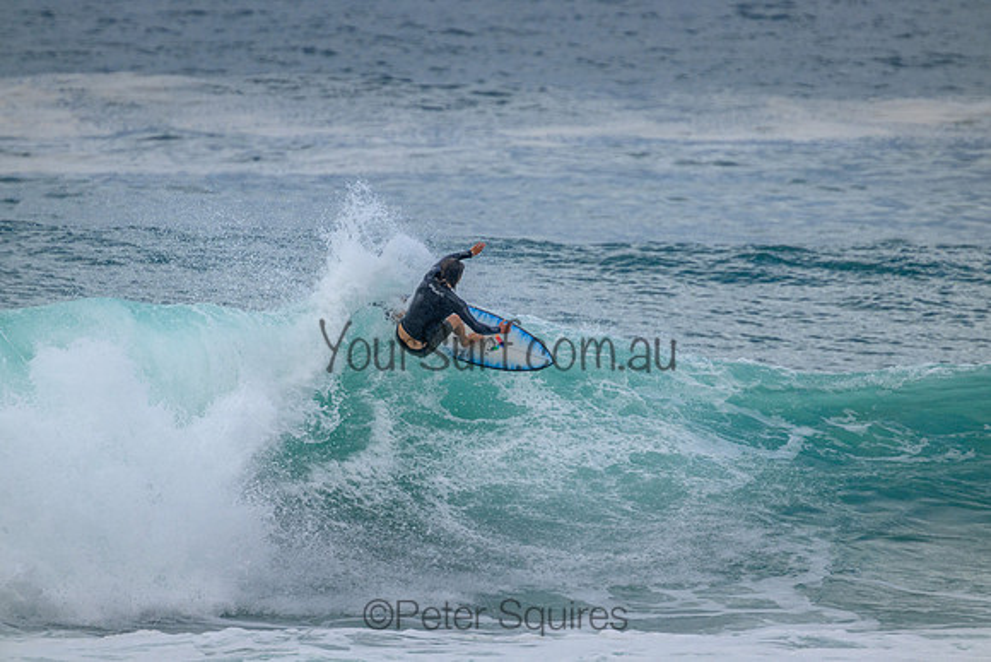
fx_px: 22026
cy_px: 331
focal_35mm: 800
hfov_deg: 2.6
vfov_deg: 1.7
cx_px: 496
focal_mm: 800
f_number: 11
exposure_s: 1/2000
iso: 1000
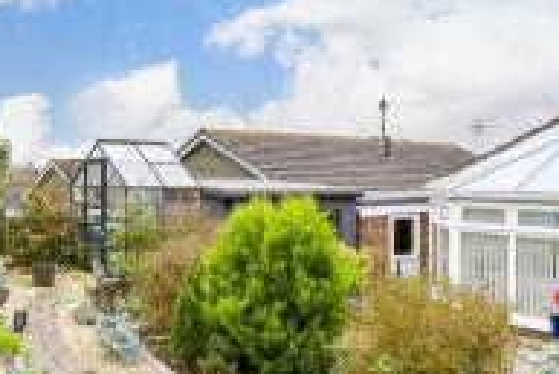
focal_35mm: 37
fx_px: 575
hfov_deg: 51.3
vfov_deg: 36.0
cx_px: 211
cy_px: 181
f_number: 8
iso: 160
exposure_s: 1/100
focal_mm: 10
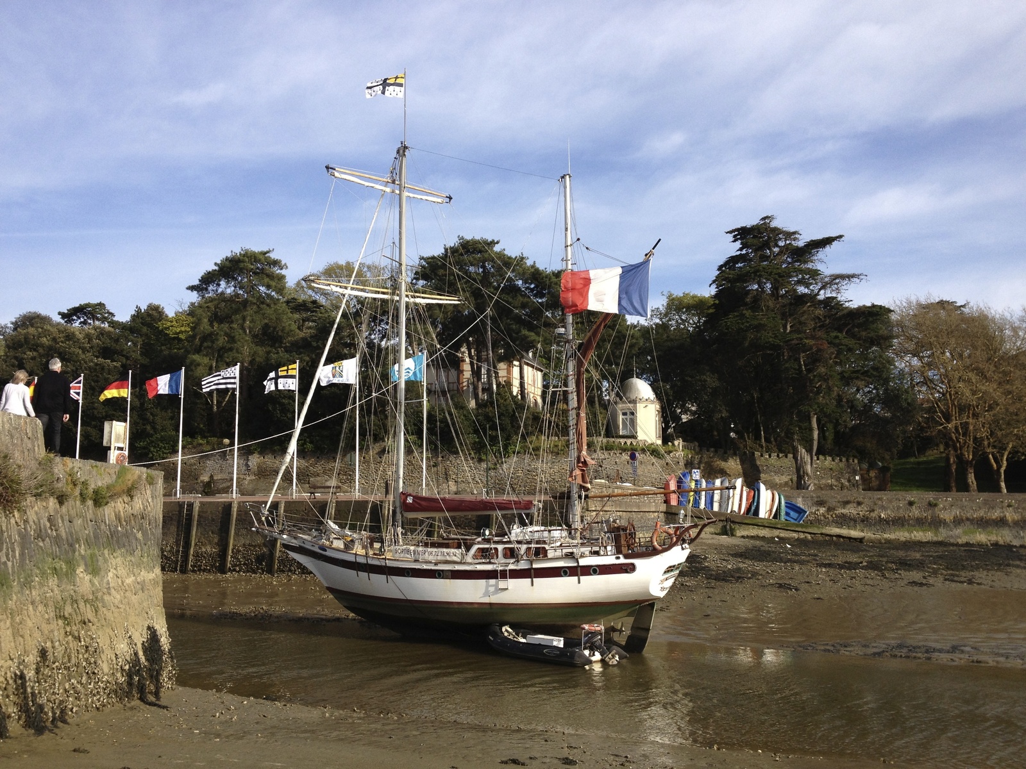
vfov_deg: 40.7
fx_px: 1037
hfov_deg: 52.6
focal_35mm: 35
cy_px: 384
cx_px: 513
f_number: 2.4
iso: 50
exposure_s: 1/1287
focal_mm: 4.28
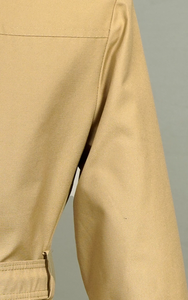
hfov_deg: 6.7
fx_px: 1598
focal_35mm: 195
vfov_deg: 10.5
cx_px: -80
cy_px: 378
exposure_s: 1/50
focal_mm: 32
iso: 400
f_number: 5.6
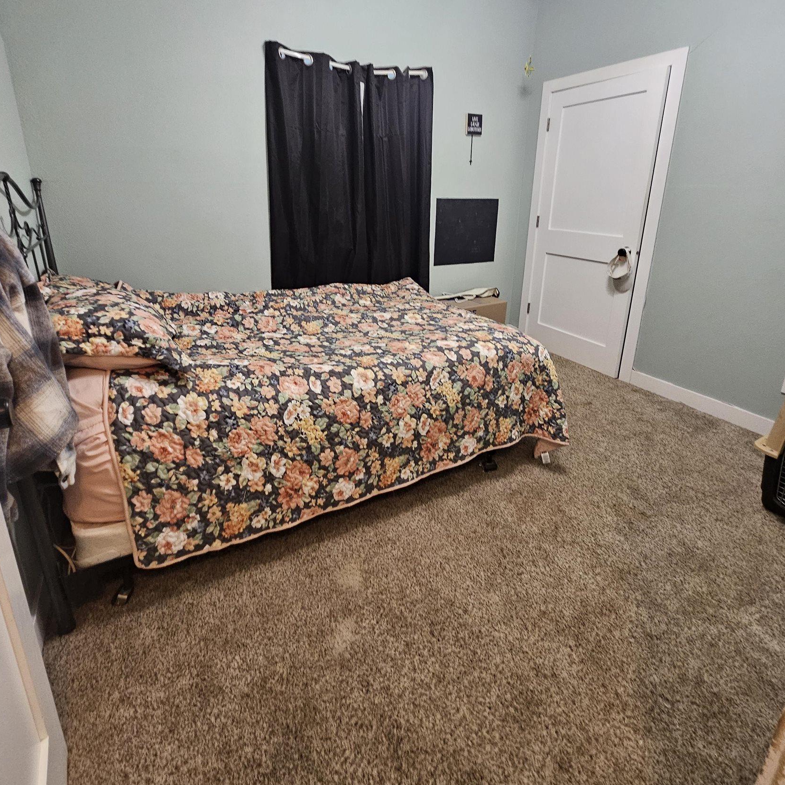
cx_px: 390
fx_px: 411
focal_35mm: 16
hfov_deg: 87.4
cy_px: 333
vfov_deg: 86.8
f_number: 2.2
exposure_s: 1/40
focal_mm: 2.2
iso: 400
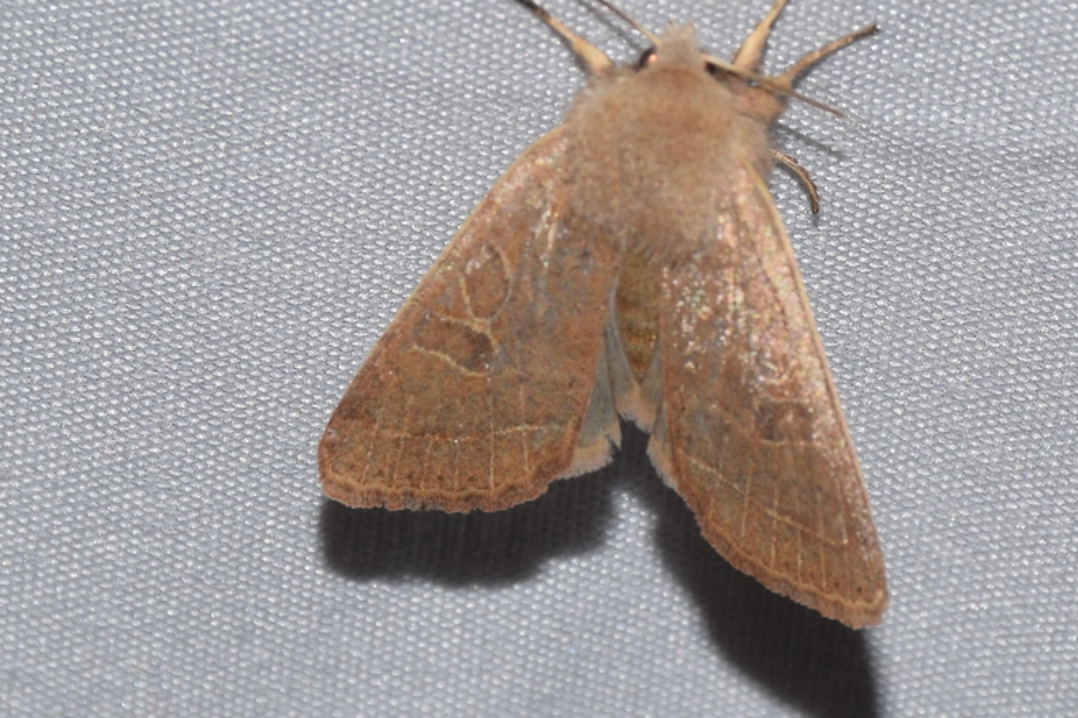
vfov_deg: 5.4
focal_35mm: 255
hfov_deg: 8.1
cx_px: 601
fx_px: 7634
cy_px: 322
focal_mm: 140
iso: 100
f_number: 13
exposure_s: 1/160
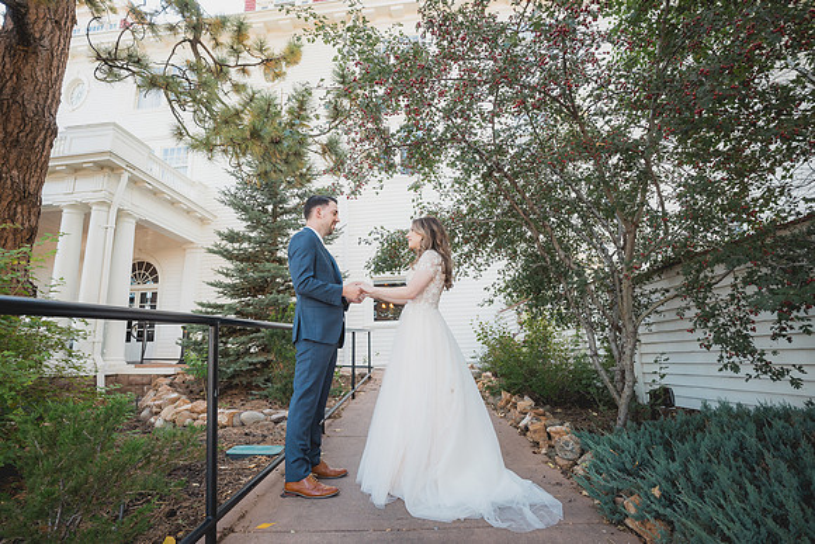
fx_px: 416
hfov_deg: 88.9
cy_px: 272
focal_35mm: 18
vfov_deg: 66.4
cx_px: 408
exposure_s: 1/500
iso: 1000
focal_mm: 18
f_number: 2.8
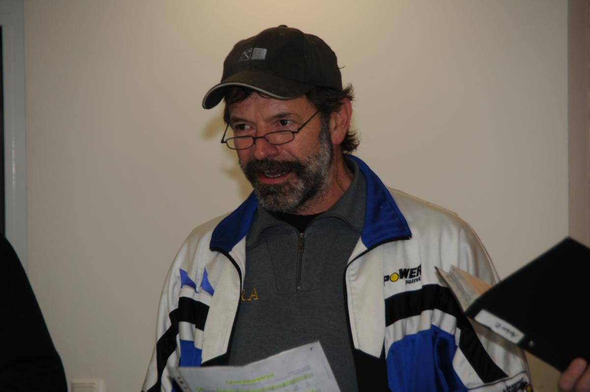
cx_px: 295
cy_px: 196
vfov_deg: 5.4
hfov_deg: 8.1
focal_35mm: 255
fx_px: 4174
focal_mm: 170
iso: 400
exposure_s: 1/60
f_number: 6.3
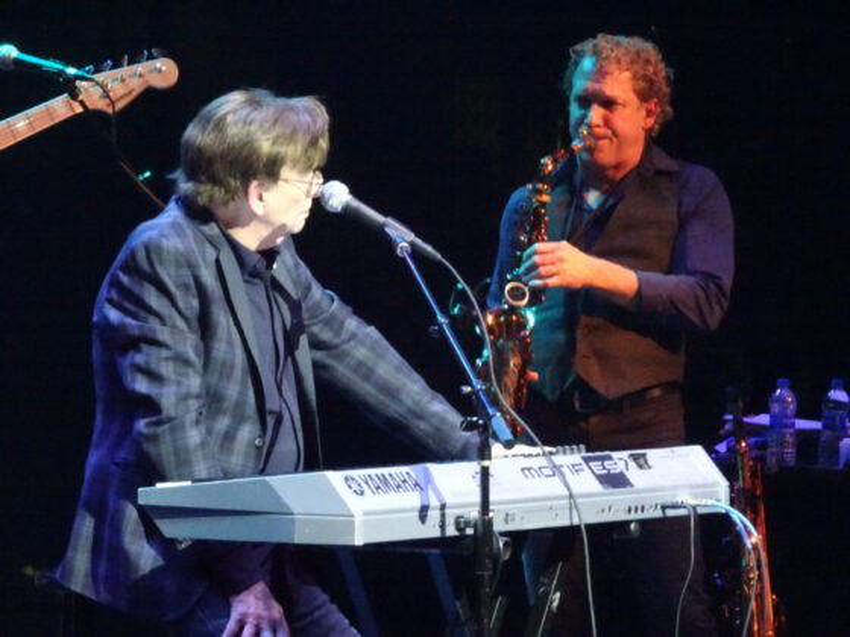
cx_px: 425
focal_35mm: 254
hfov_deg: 7.8
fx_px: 6237
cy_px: 318
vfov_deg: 5.9
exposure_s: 1/20
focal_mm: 43.45
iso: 3200
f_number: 6.3
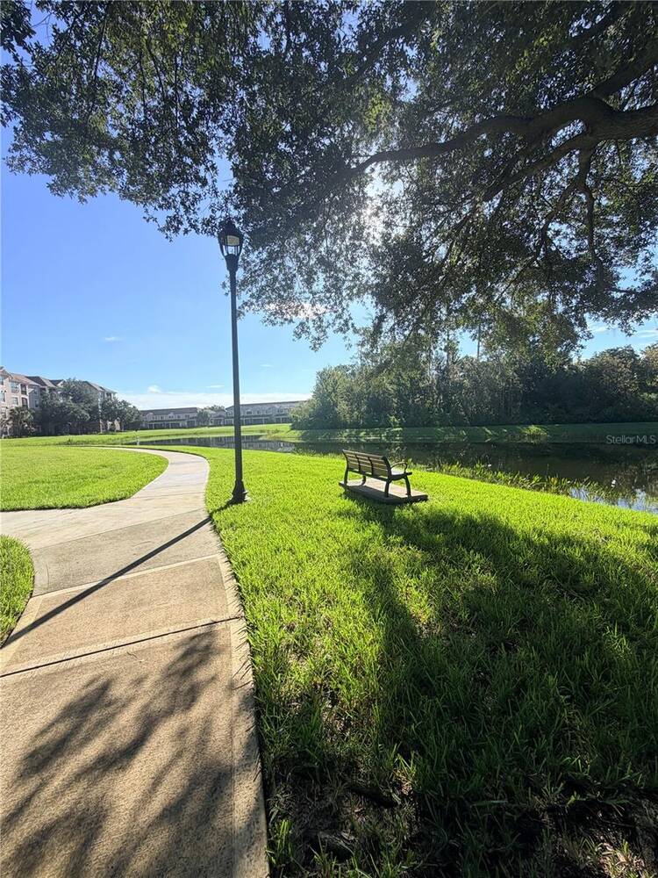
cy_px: 439
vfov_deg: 102.1
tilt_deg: -3.4
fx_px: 355
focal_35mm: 14
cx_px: 329
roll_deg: +2.8
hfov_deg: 85.7
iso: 25
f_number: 2.2
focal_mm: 2.22
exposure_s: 1/770
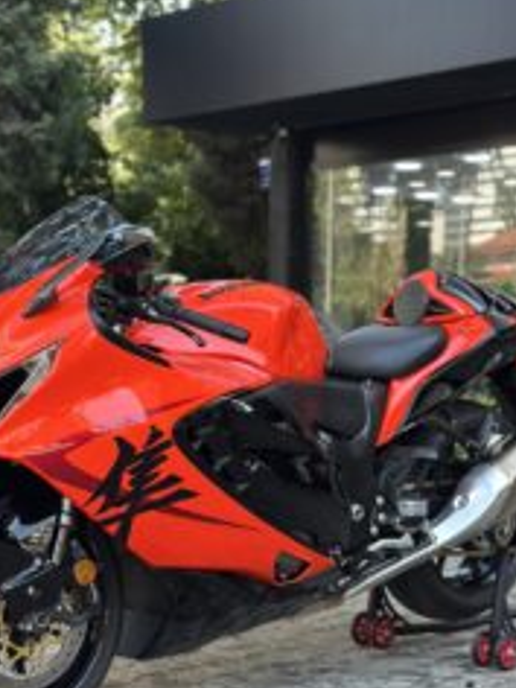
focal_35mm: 76
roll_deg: -1.0
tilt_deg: -3.6
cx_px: 236
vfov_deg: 25.5
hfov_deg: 19.4
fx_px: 1511
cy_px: 474
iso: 80
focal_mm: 6.86
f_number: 1.78
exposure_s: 1/337
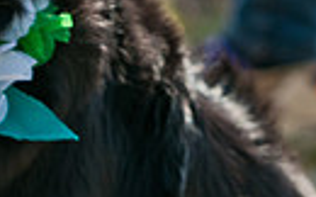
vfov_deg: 1.8
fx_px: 6172
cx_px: 228
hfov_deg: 2.9
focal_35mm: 717
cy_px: -186
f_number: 5.6
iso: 200
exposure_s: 1/400
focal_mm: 105
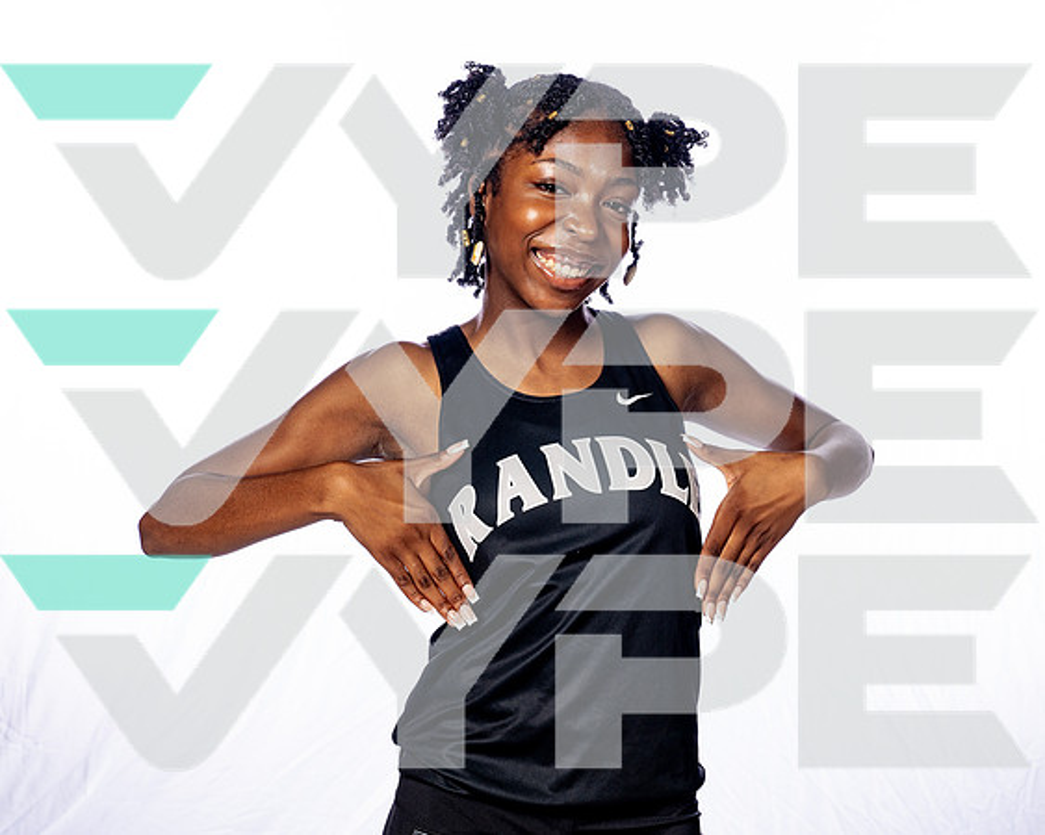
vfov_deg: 19.4
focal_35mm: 79
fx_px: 2437
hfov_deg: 24.2
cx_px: 522
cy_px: 418
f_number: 8
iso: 250
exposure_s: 1/250
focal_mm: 70
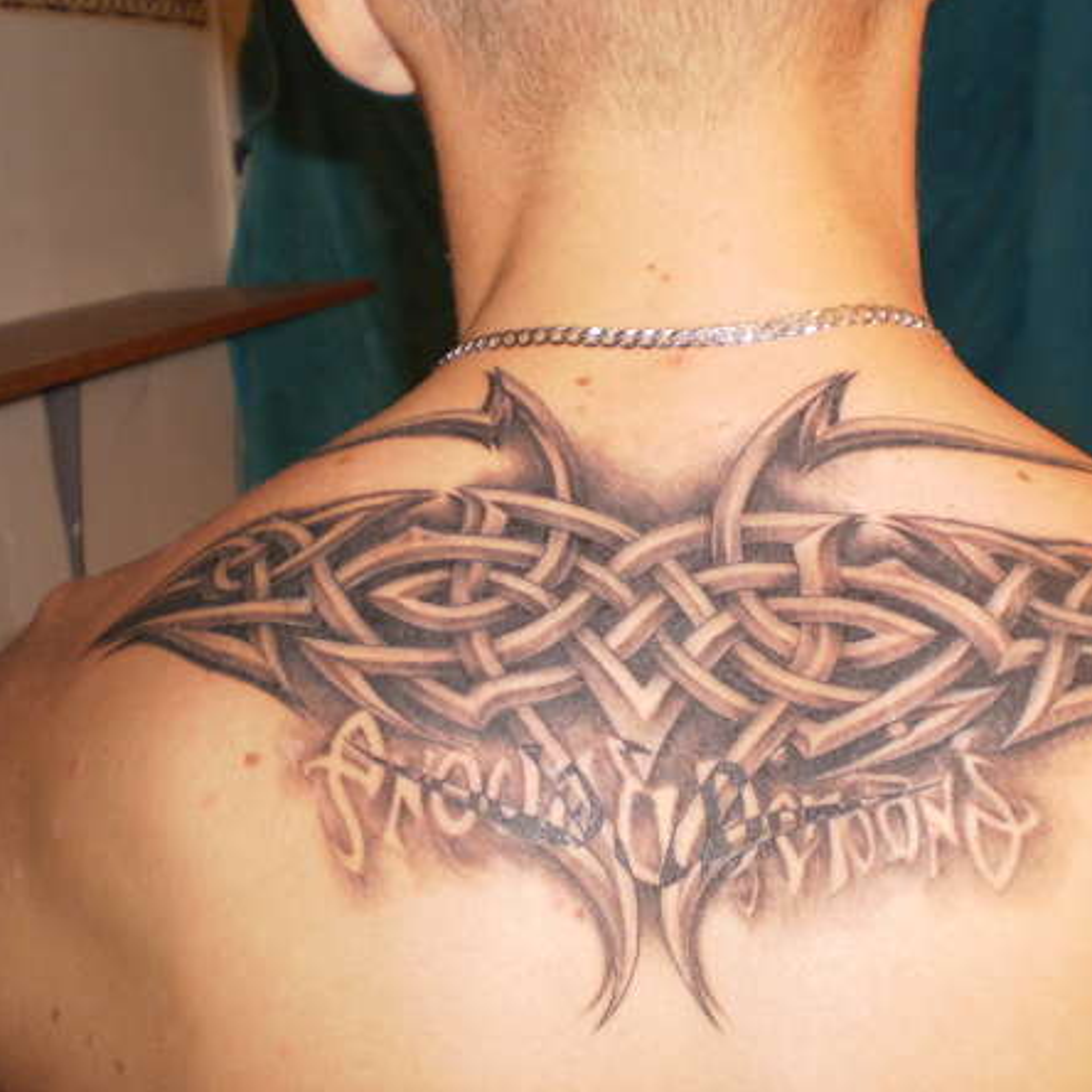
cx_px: 689
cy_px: 546
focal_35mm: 43
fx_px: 1535
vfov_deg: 39.2
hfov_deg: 38.9
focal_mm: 6.3
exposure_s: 1/30
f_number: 3.1
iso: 125
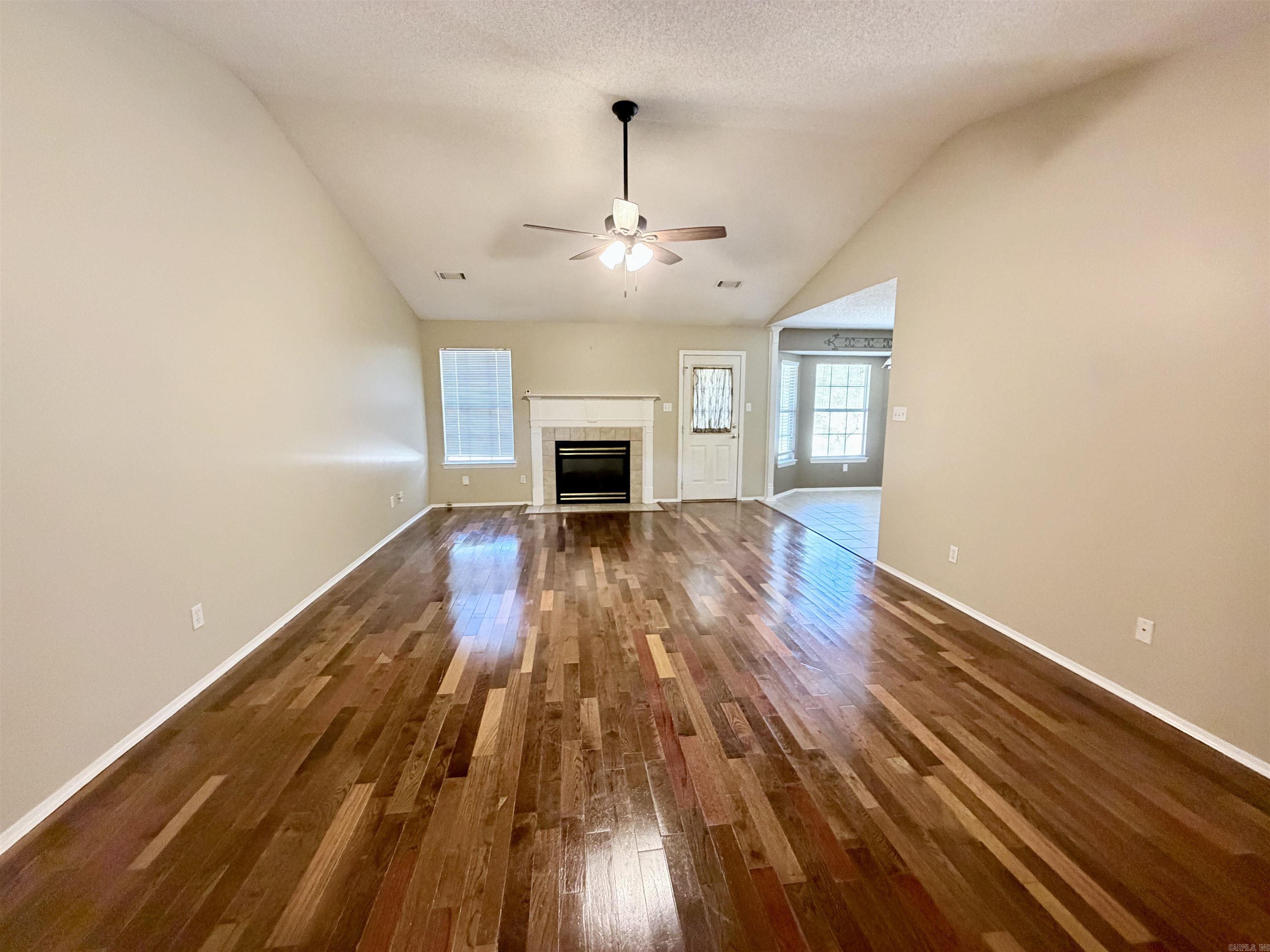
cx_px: 635
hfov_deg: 102.1
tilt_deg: -7.7
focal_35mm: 14
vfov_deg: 85.7
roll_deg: -0.1
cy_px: 476
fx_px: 514
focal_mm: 2.22
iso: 640
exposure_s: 1/60
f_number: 2.2
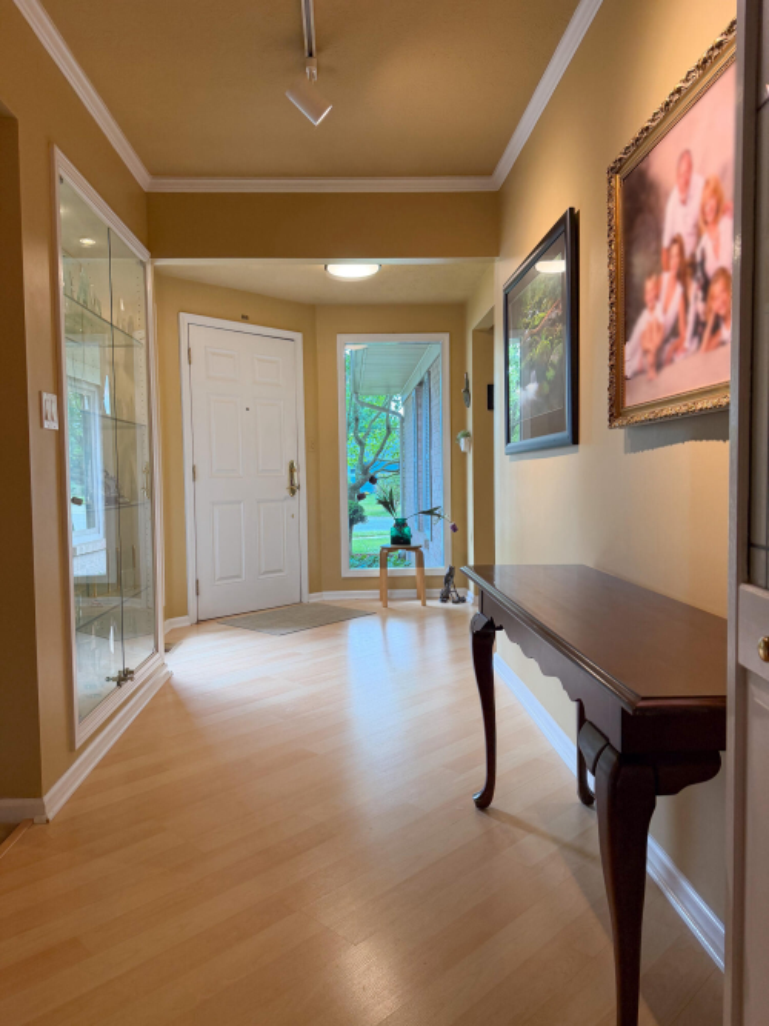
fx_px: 711
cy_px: 513
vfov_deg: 71.6
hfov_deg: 56.8
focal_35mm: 24
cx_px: 384
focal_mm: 6.76
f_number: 1.8
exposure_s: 1/200
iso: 200
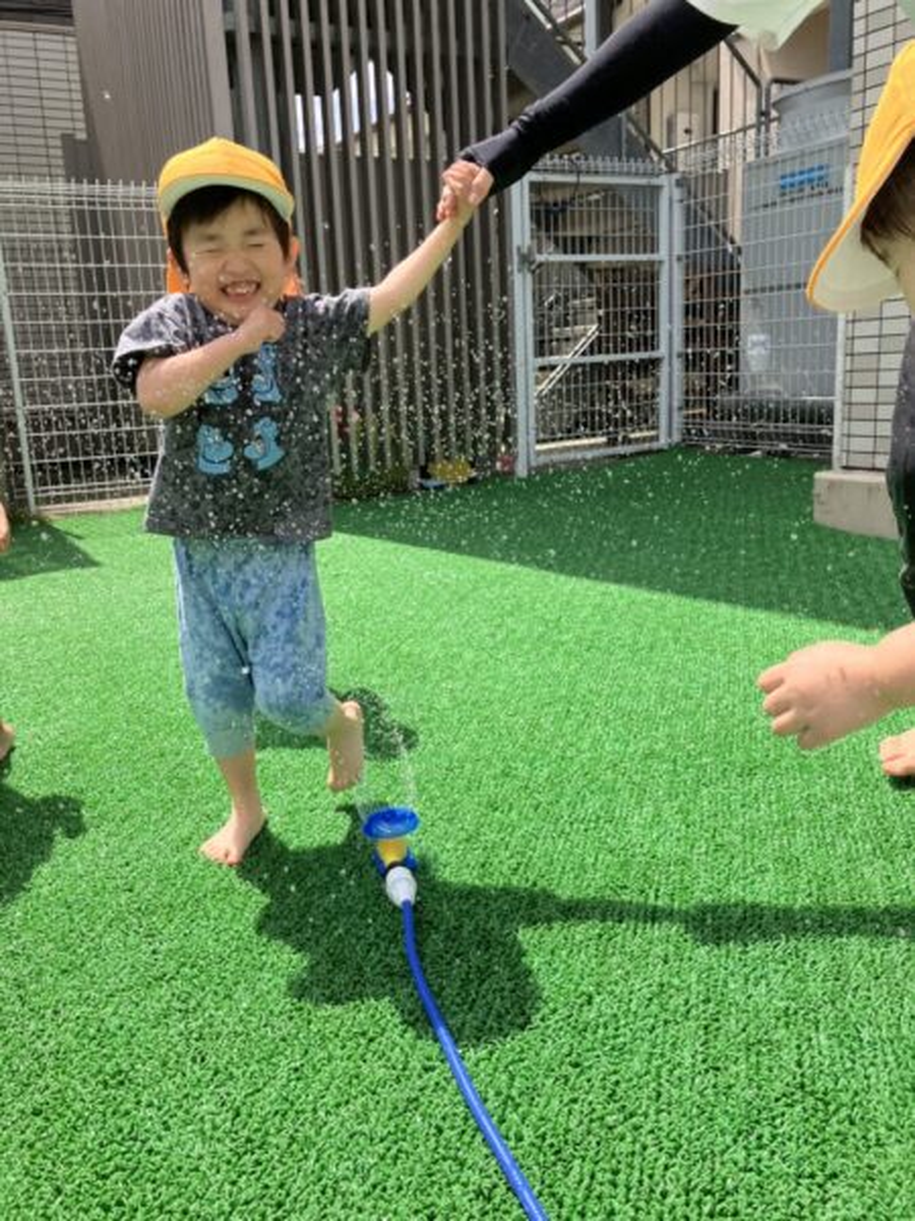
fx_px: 987
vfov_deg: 63.4
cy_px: 610
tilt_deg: -16.2
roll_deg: -0.3
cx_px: 458
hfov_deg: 49.7
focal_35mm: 28
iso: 32
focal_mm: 3.99
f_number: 1.8
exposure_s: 1/917
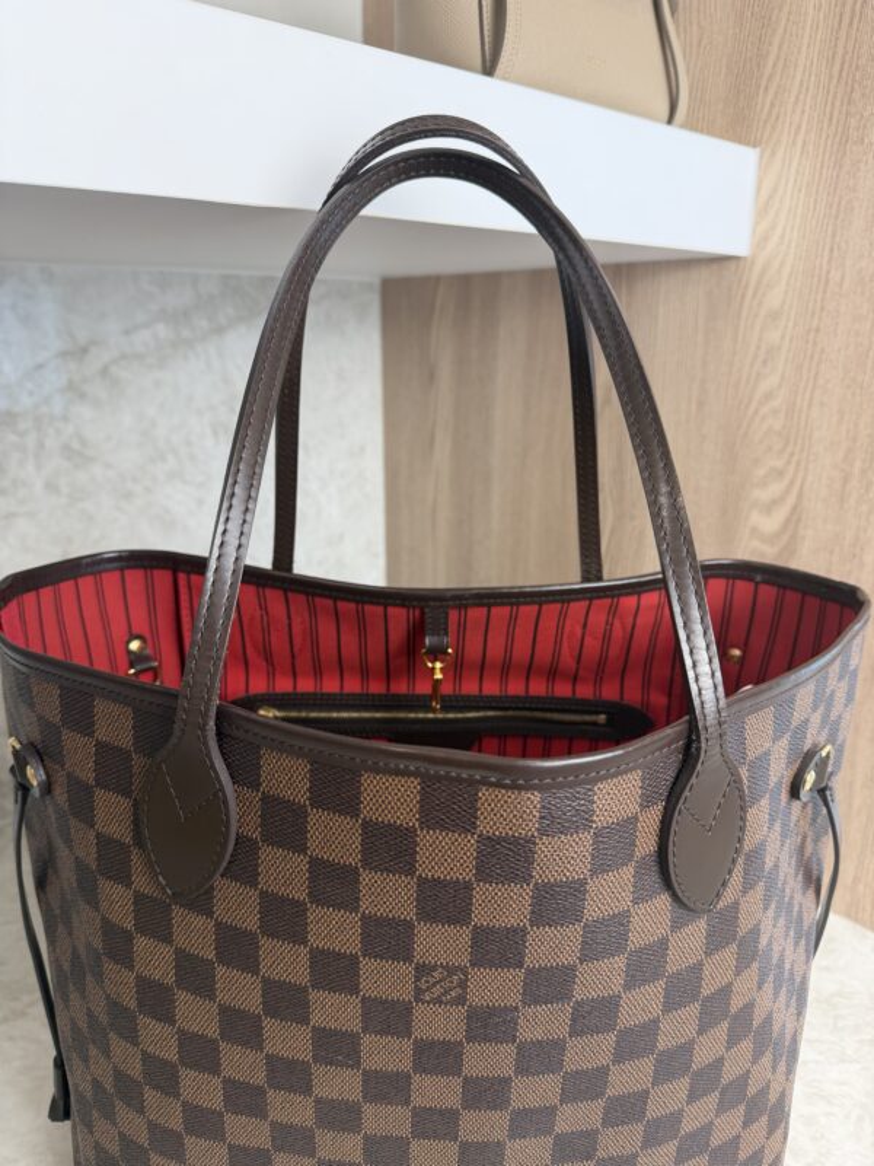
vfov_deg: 71.6
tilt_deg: -17.1
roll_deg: -1.1
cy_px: 583
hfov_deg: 56.8
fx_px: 808
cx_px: 437
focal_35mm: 24
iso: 100
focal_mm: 6.76
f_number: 1.78
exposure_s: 1/120
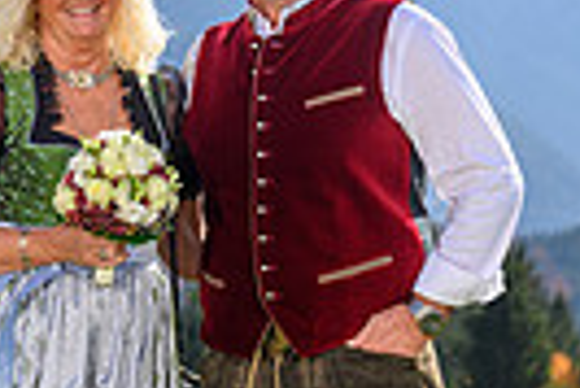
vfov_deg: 6.9
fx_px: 3226
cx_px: -57
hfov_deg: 10.2
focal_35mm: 200
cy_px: 205
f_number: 3.5
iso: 100
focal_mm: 46
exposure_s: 1/1000
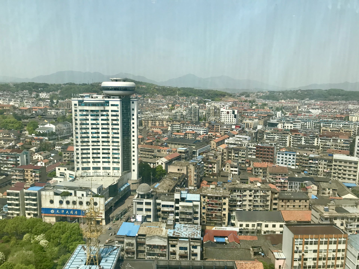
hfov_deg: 63.4
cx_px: 180
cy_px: 134
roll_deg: -0.3
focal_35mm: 28
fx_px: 290
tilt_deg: -9.0
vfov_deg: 49.7
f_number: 1.8
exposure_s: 1/1259
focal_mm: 3.99
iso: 20
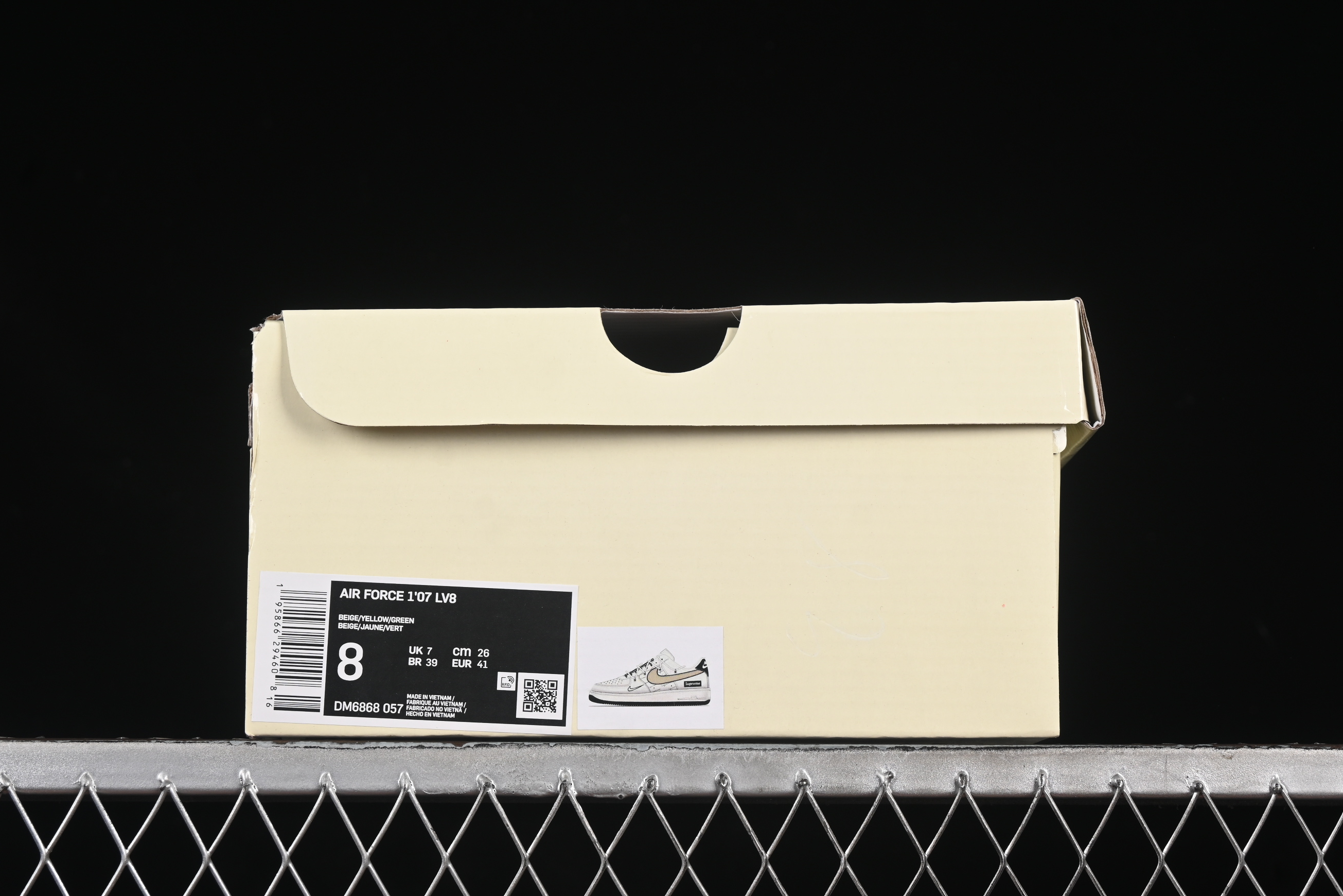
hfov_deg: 25.4
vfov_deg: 17.1
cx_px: 662
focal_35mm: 80
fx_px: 2984
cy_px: 445
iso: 160
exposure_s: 1/80
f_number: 8
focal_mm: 50
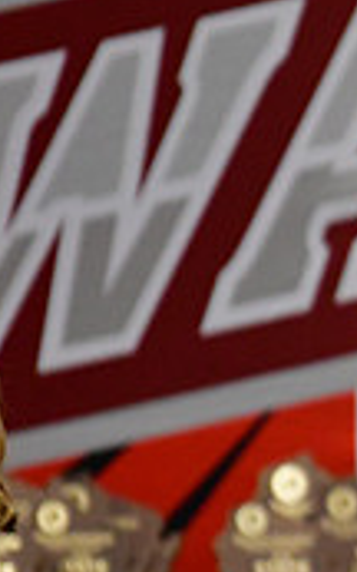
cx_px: 935
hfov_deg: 1.3
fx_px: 16001
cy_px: 488
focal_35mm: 1027
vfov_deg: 2.0
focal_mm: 200
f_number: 2.8
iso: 4000
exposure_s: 1/800
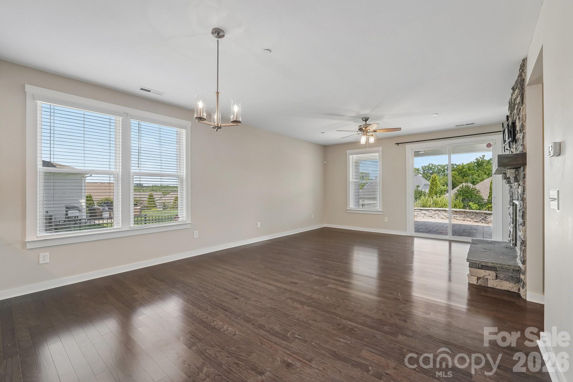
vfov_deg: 77.3
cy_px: 191
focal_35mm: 15
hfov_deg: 100.4
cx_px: 286
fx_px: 239
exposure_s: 1/30
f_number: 8
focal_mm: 10
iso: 400
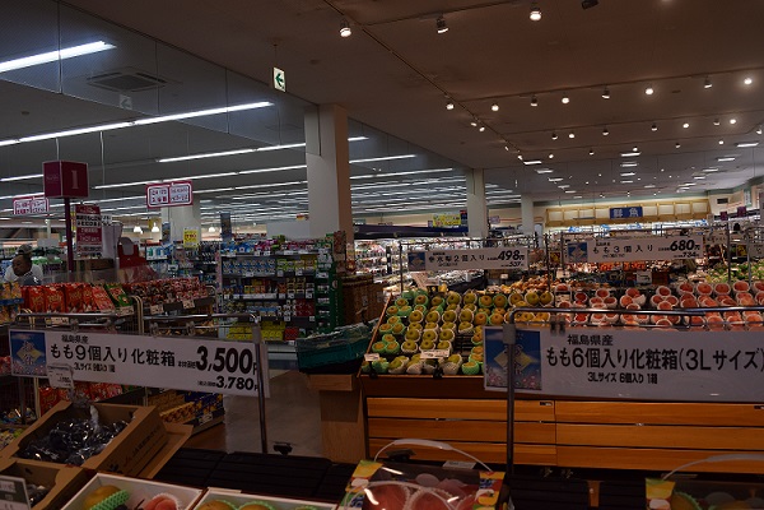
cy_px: 255
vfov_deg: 41.7
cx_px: 382
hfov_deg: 59.5
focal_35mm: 32
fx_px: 668
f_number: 5.6
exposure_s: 1/125
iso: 400
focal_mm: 21
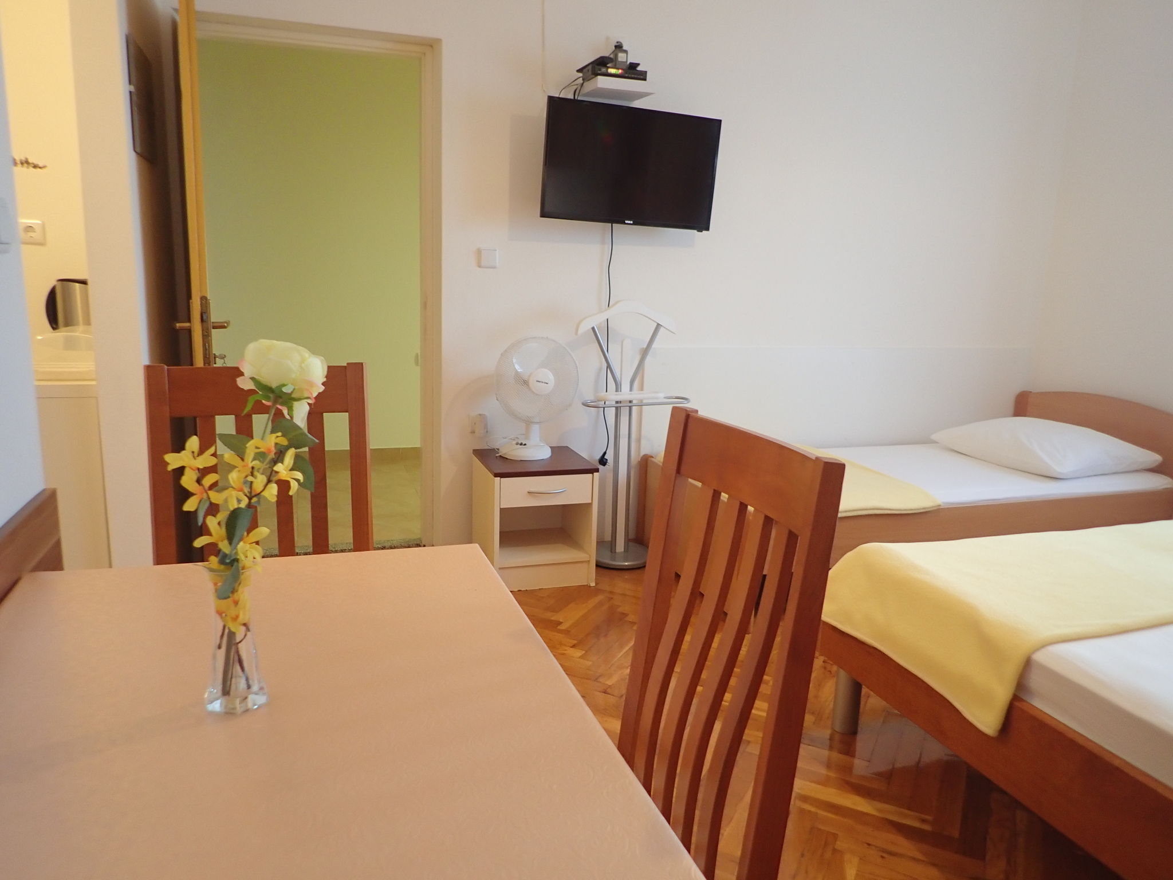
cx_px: 586
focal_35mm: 25
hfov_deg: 69.4
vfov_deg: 54.9
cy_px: 440
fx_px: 847
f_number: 2
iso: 200
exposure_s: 1/40
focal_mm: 4.5
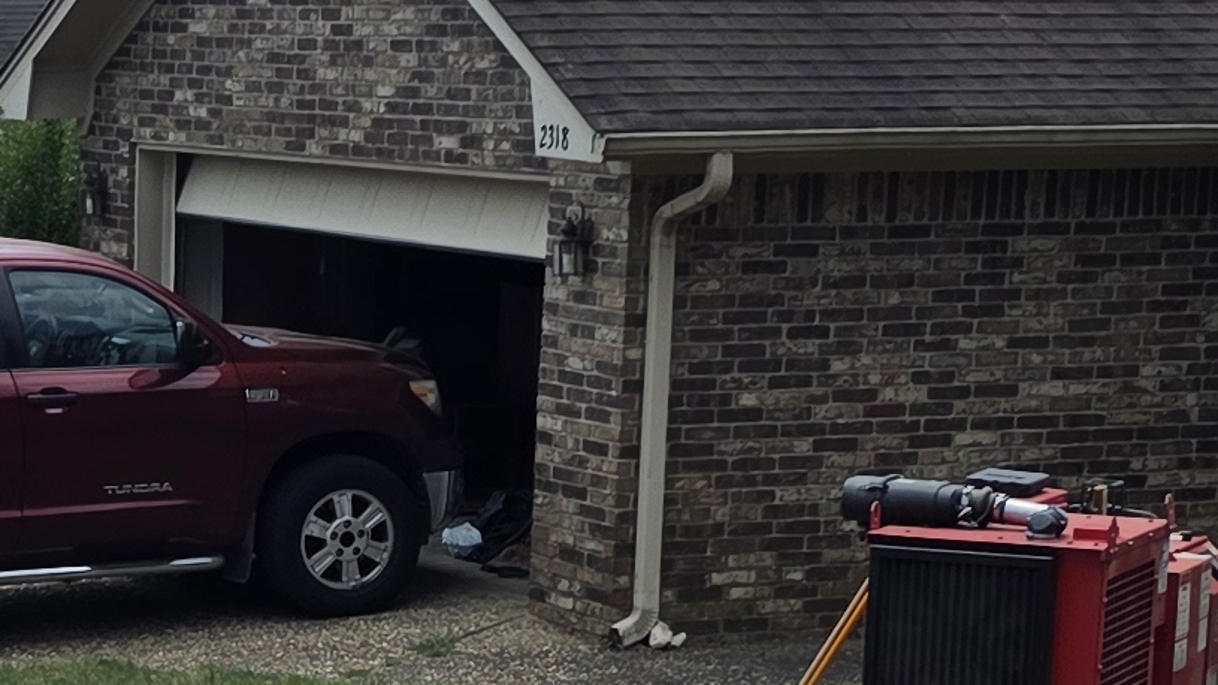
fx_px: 3972
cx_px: -206
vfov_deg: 9.8
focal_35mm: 123
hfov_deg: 16.8
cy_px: 728
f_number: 1.7
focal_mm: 6.25
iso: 80
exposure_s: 1/6574
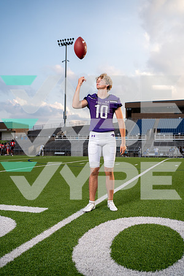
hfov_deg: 37.9
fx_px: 268
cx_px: 92
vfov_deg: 54.4
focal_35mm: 35
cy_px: 138
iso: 400
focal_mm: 35
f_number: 4
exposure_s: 1/250
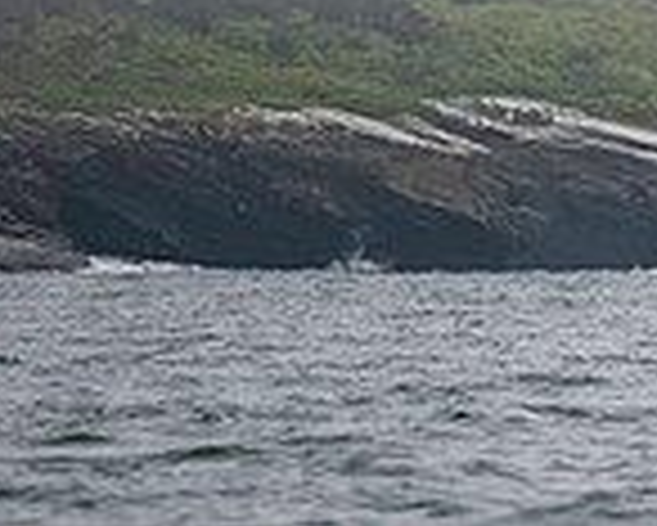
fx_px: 25509
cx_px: 1273
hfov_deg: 1.5
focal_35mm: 1311
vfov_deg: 1.2
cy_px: -201
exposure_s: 1/3200
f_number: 4
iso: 250
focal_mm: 300
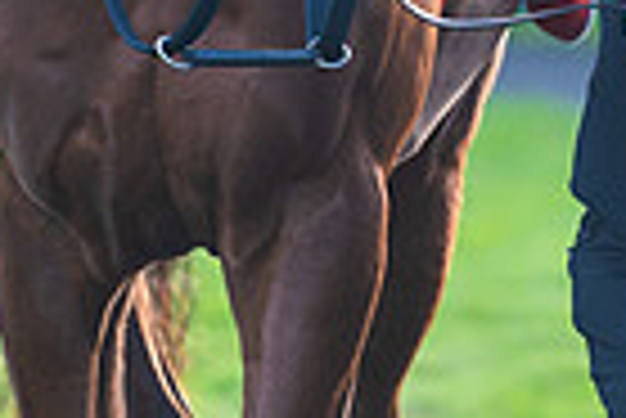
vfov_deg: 1.4
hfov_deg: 2.1
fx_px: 16711
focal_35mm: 960
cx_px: 298
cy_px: -309
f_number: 3.5
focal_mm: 200
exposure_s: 1/640
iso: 320
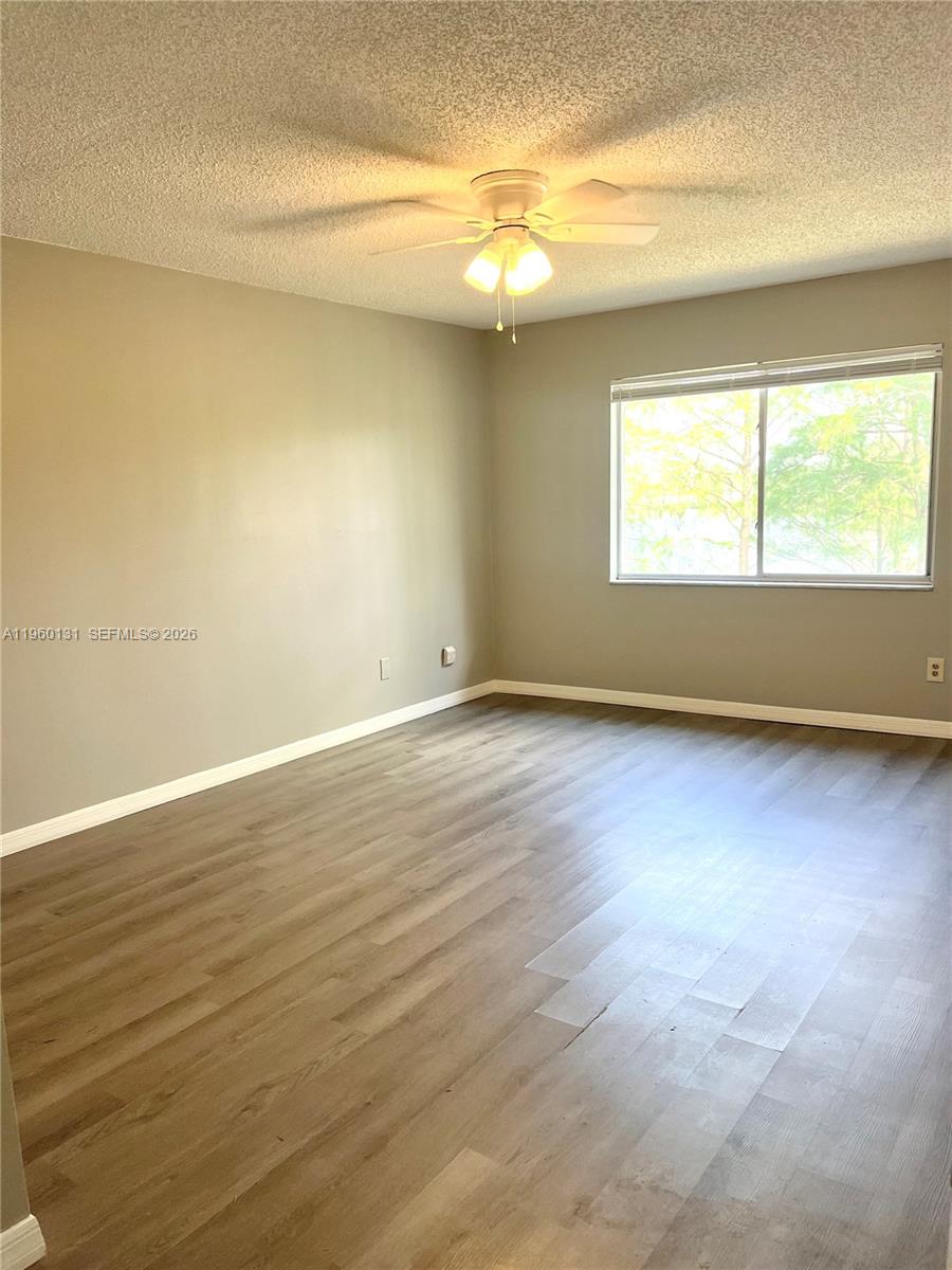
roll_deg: +2.1
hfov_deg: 53.1
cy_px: 635
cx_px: 476
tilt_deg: -8.1
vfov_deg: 67.3
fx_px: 953
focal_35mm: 26
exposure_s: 1/120
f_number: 1.6
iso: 100
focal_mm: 5.1
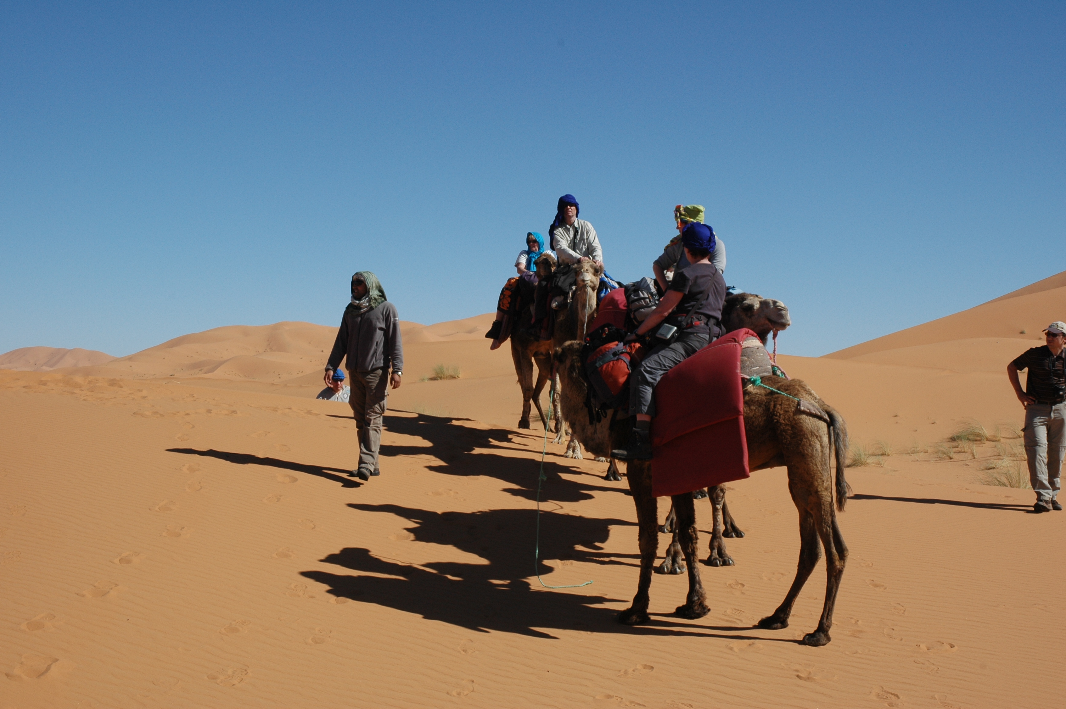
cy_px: 354
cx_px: 533
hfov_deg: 38.9
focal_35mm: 51
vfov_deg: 26.4
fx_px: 1509
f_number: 13
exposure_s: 1/320
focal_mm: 34
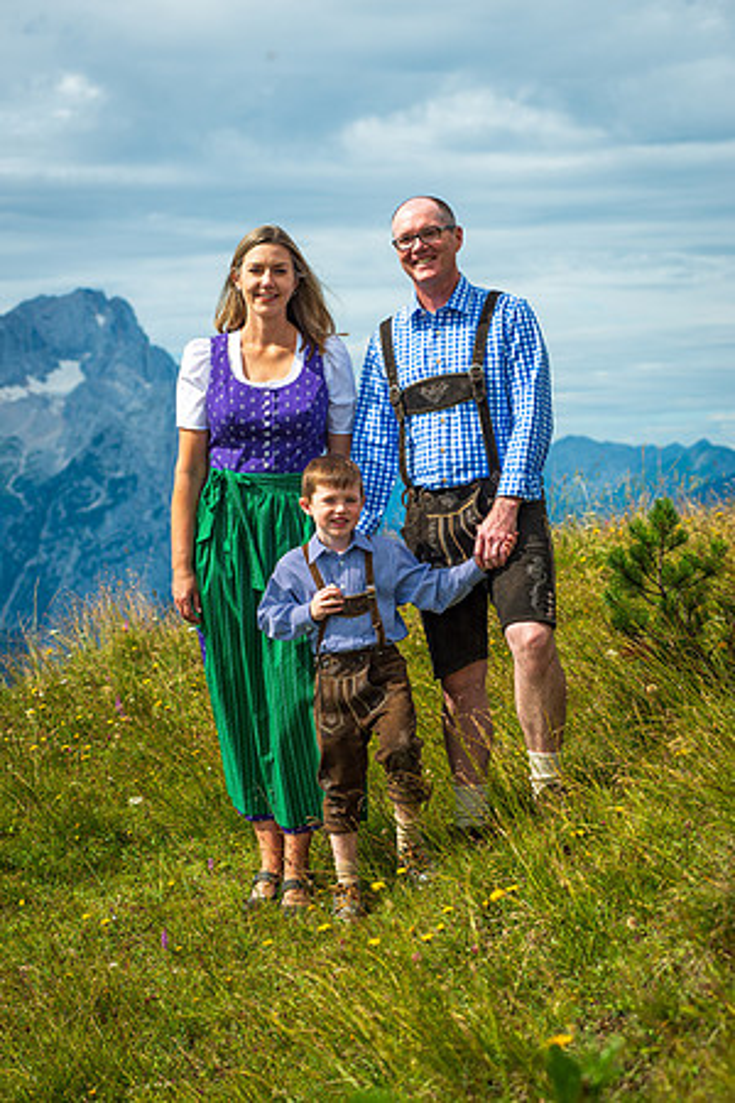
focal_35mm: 86
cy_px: 552
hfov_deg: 15.9
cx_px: 368
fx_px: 2634
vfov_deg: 23.6
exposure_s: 1/1000
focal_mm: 86
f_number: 6.3
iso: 100
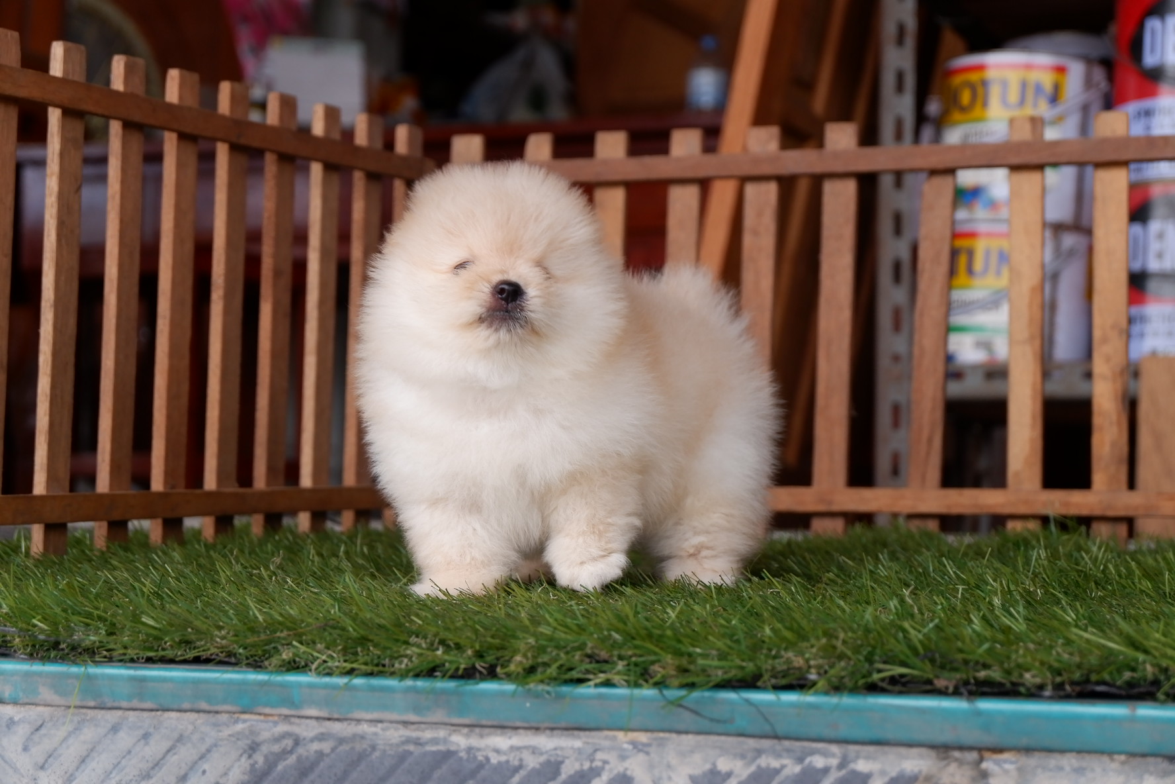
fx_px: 2448
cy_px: 392
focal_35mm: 75
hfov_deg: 27.0
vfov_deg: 18.2
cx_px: 588
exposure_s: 1/150
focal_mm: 50
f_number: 5.6
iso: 400
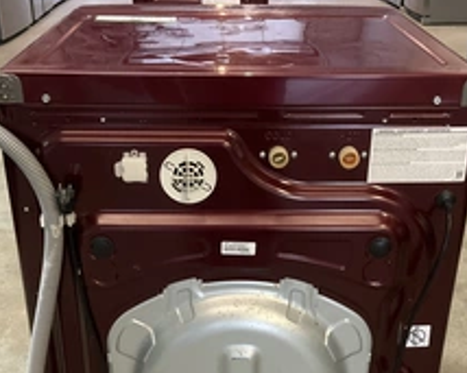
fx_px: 732
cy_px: 281
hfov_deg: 35.4
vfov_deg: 28.2
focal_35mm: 53
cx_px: 240
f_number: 1.8
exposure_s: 1/40
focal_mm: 3
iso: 320
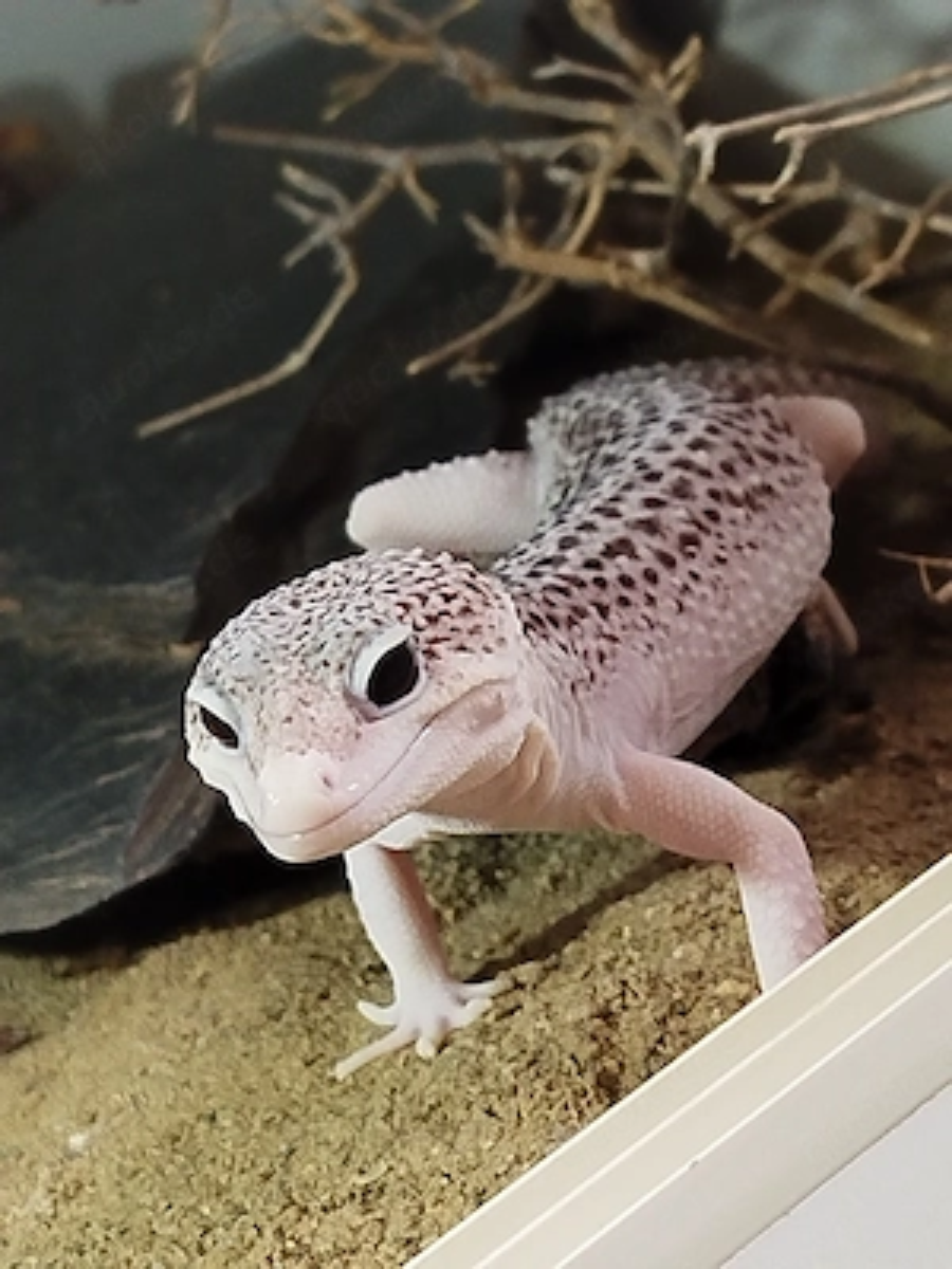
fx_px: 3520
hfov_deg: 15.4
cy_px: 634
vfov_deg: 20.4
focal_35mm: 96
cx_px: 476
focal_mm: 5.31
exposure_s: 1/33
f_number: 1.7
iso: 500
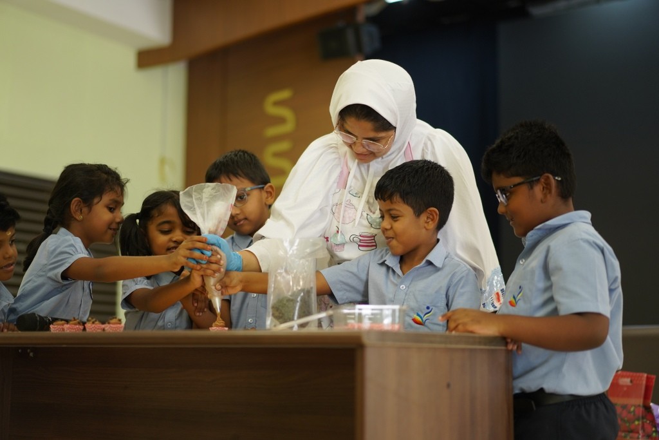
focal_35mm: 55
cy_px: 220
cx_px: 330
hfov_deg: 36.2
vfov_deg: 24.6
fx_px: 1007
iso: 500
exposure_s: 1/160
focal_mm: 55
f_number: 1.8
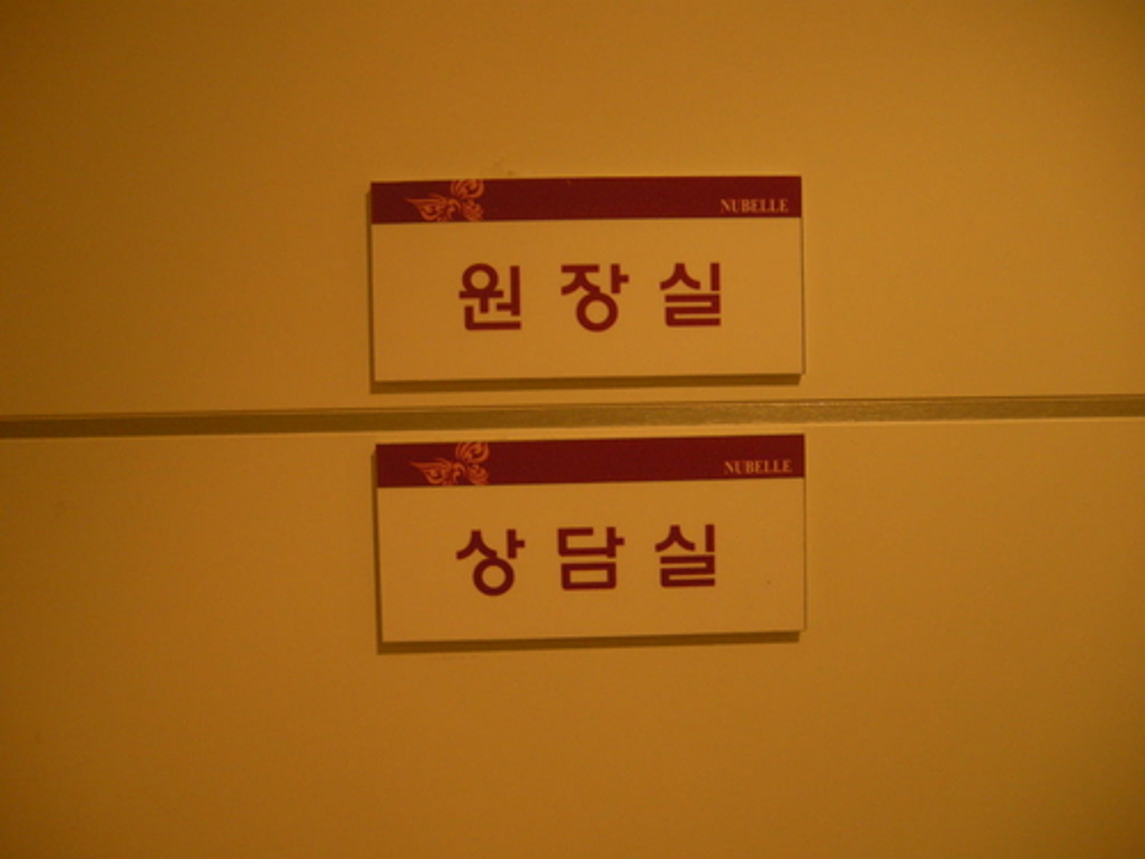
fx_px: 1158
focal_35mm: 35
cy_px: 430
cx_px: 572
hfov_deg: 52.6
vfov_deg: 40.7
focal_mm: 7.5
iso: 249
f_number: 2.7
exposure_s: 1/8.6
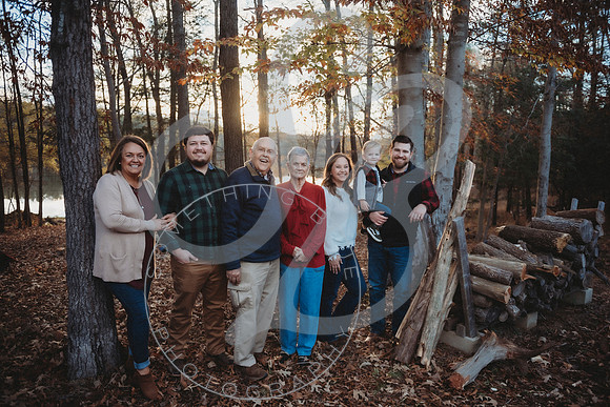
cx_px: 305
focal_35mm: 27
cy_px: 204
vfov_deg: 48.0
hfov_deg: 67.4
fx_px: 458
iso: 100
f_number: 2.8
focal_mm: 27
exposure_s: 1/160
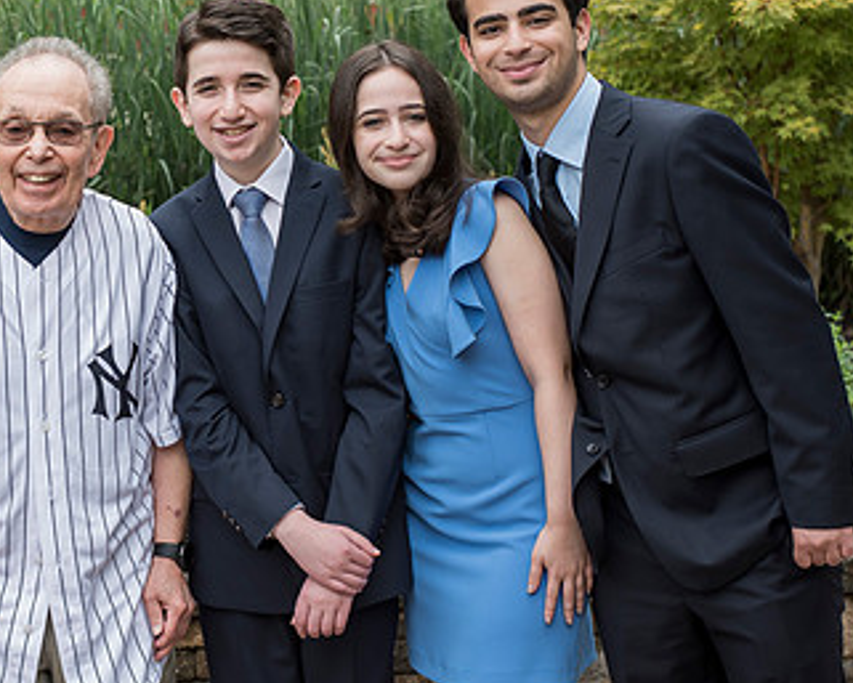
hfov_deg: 21.2
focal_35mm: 89
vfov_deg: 17.3
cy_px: 305
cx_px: 174
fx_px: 2248
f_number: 4
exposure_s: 1/640
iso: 400
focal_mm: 50
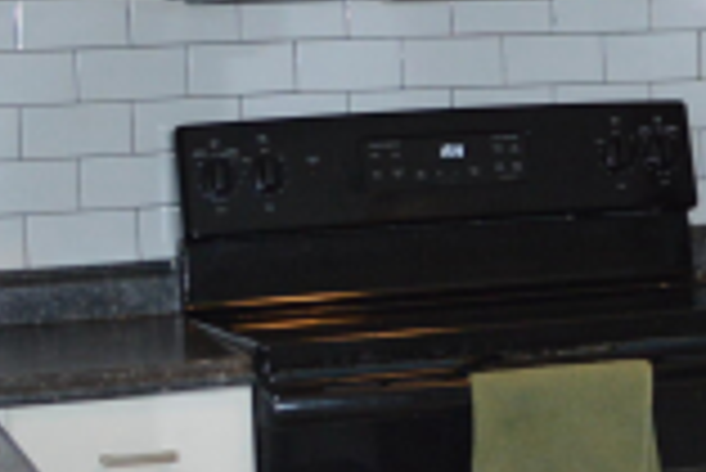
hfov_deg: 12.0
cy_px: 135
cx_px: 1264
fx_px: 3101
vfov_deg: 8.7
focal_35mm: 158
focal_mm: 22
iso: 640
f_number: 3.8
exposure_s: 1/60
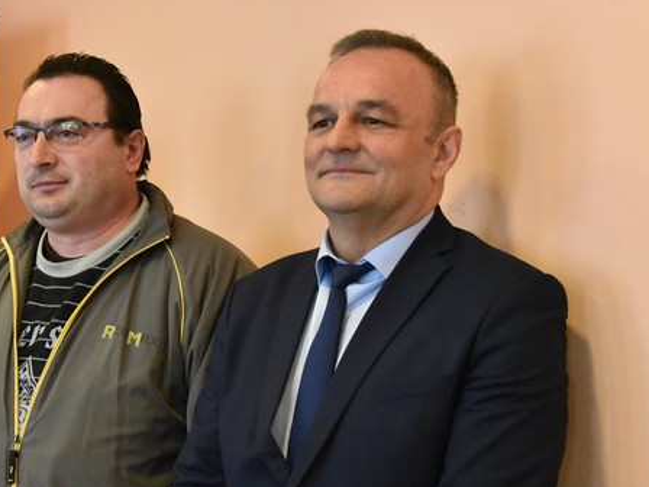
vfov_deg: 16.7
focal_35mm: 88
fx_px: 1650
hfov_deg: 21.9
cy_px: 344
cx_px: 120
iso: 10000
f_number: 5.6
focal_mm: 50
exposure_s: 1/125
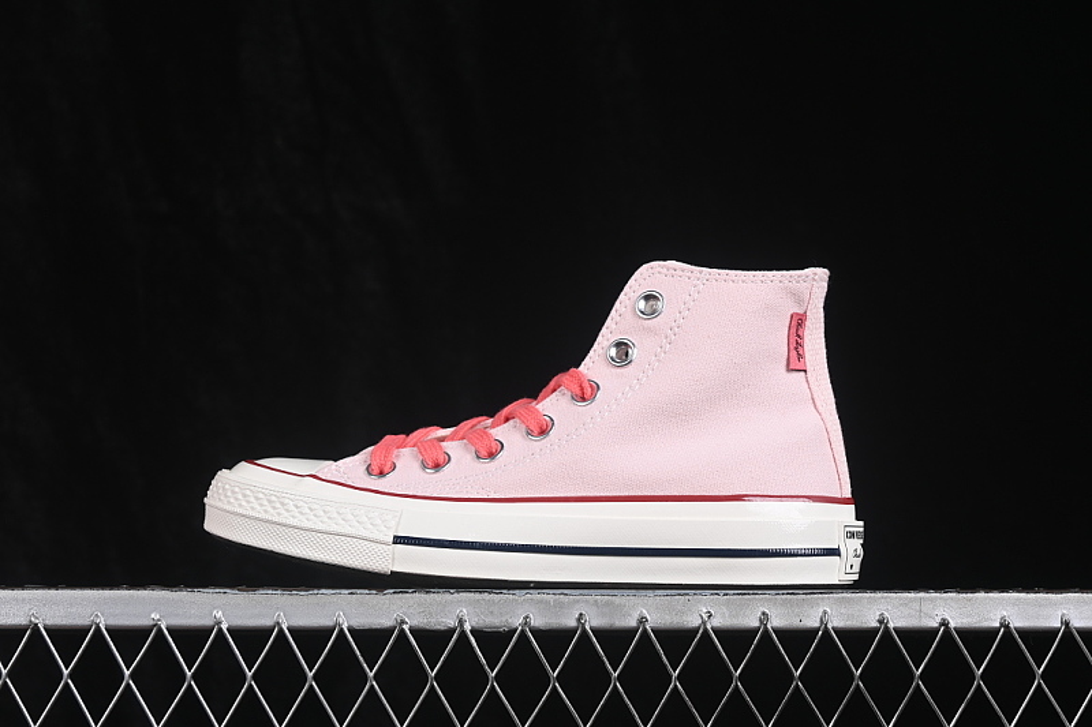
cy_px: 364
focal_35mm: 75
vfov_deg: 18.2
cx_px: 546
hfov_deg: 27.0
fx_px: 2274
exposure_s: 1/80
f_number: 8
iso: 160
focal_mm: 50
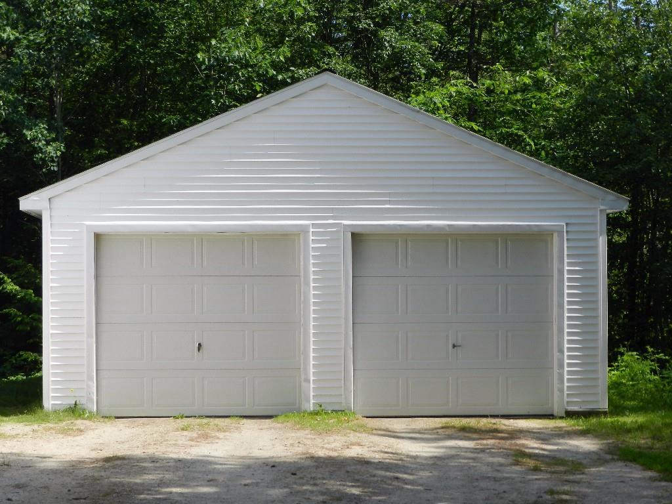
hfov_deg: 23.3
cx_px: 336
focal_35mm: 84
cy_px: 252
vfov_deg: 17.6
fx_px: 1631
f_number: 4.4
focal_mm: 14.9
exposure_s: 1/800
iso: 160
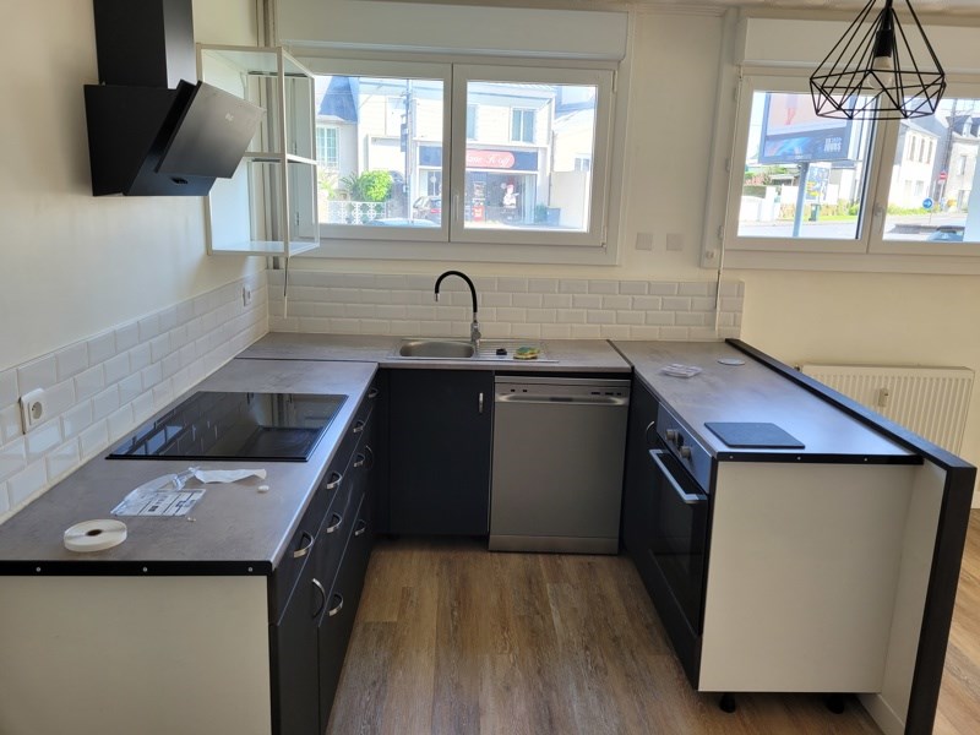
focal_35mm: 26
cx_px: 490
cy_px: 368
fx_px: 736
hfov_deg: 67.3
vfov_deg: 53.1
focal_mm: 5.4
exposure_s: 1/147
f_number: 1.8
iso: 40
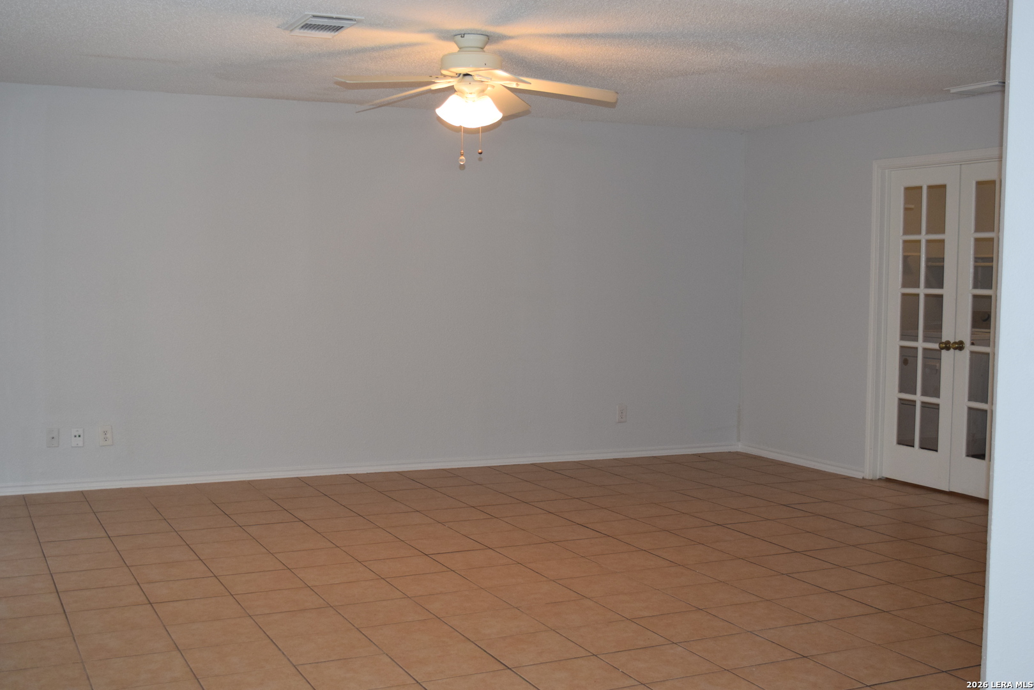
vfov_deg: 30.9
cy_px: 345
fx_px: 1250
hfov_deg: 45.0
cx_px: 517
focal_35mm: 44
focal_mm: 29
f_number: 5.6
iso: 800
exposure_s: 1/125
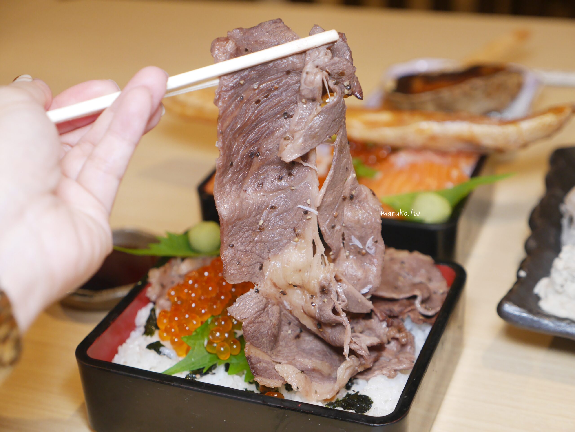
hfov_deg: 30.3
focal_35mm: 64
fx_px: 1063
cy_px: 216
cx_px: 288
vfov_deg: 22.9
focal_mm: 32
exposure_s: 1/60
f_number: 2.8
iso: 640
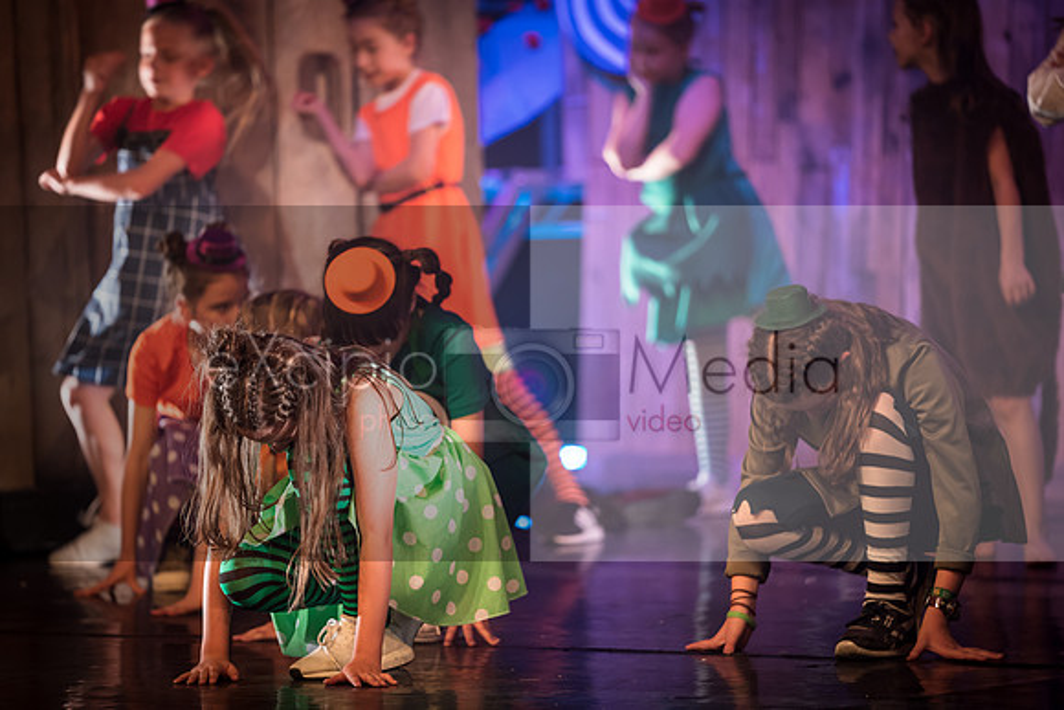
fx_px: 5912
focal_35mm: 200
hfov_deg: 10.3
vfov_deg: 6.9
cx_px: 532
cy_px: 355
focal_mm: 200
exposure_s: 1/125
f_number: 2.8
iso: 1250
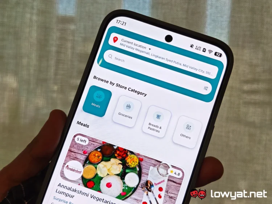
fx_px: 362
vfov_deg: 31.5
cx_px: 136
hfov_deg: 41.2
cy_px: 102
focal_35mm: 46
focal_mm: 5.4
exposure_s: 1/180
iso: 50
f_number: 1.6
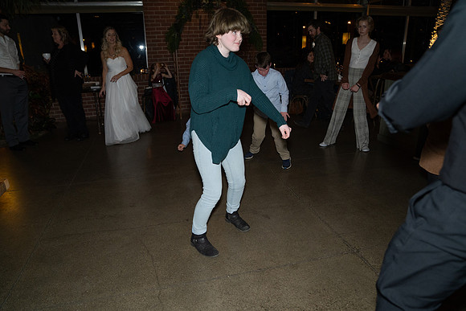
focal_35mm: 24
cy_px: 156
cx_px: 233
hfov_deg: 73.7
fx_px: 311
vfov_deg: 53.2
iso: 2500
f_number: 2.8
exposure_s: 1/250
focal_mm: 24
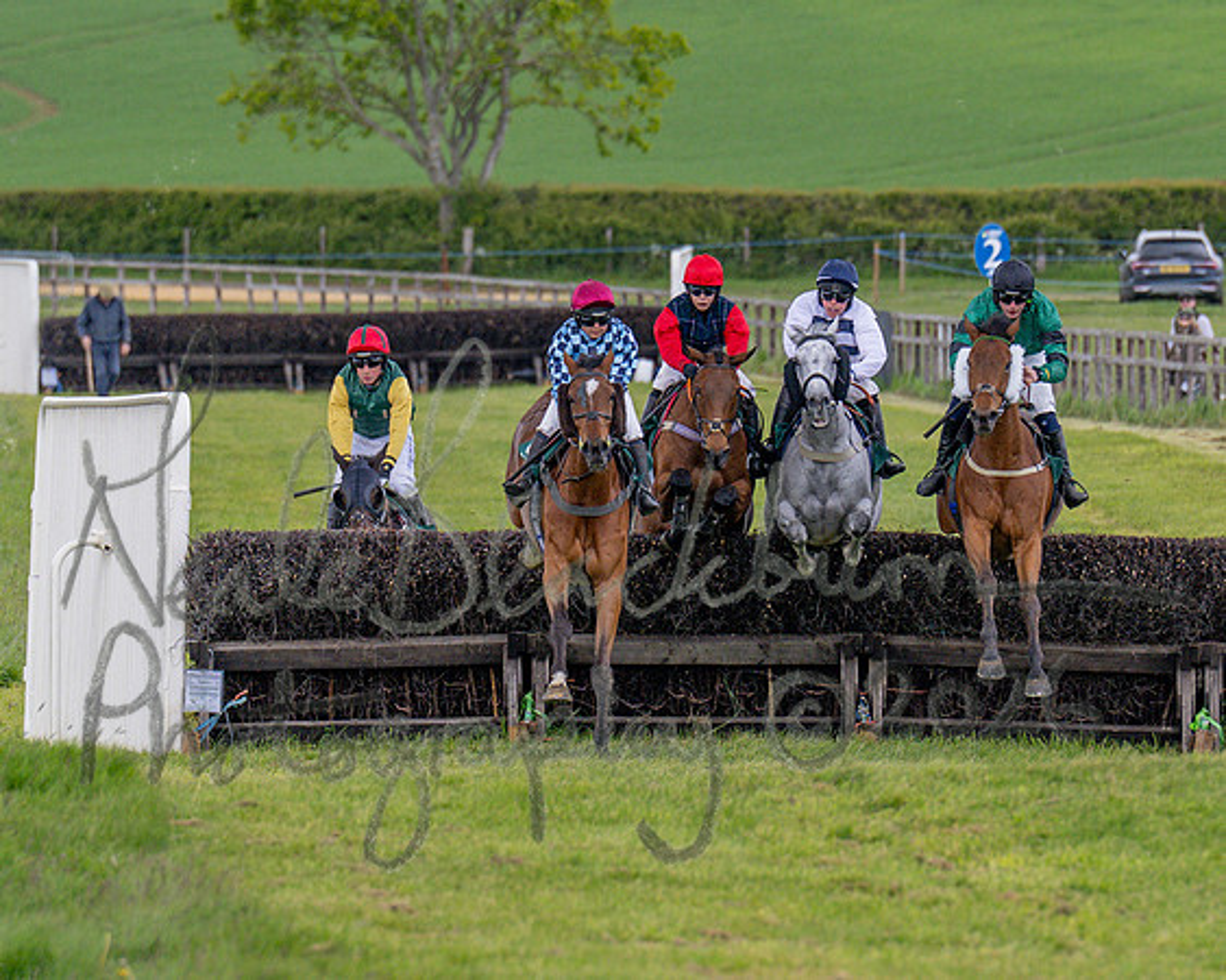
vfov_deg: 2.7
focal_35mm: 573
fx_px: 20796
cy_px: 602
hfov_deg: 3.4
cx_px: 458
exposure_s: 1/1600
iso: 400
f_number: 4
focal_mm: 200
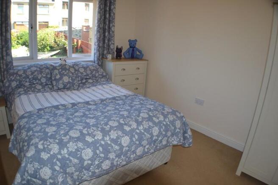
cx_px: 139
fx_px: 232
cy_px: 92
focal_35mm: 30
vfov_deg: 43.6
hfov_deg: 61.9
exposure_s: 1/125
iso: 280
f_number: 3.8
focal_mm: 20
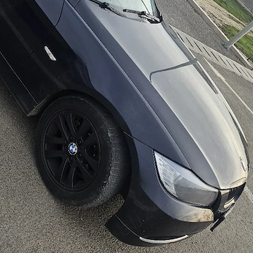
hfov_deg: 35.1
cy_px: 7
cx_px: 56
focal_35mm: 47
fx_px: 389
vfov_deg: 33.4
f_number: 1.8
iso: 25
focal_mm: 5.4
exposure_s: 1/714
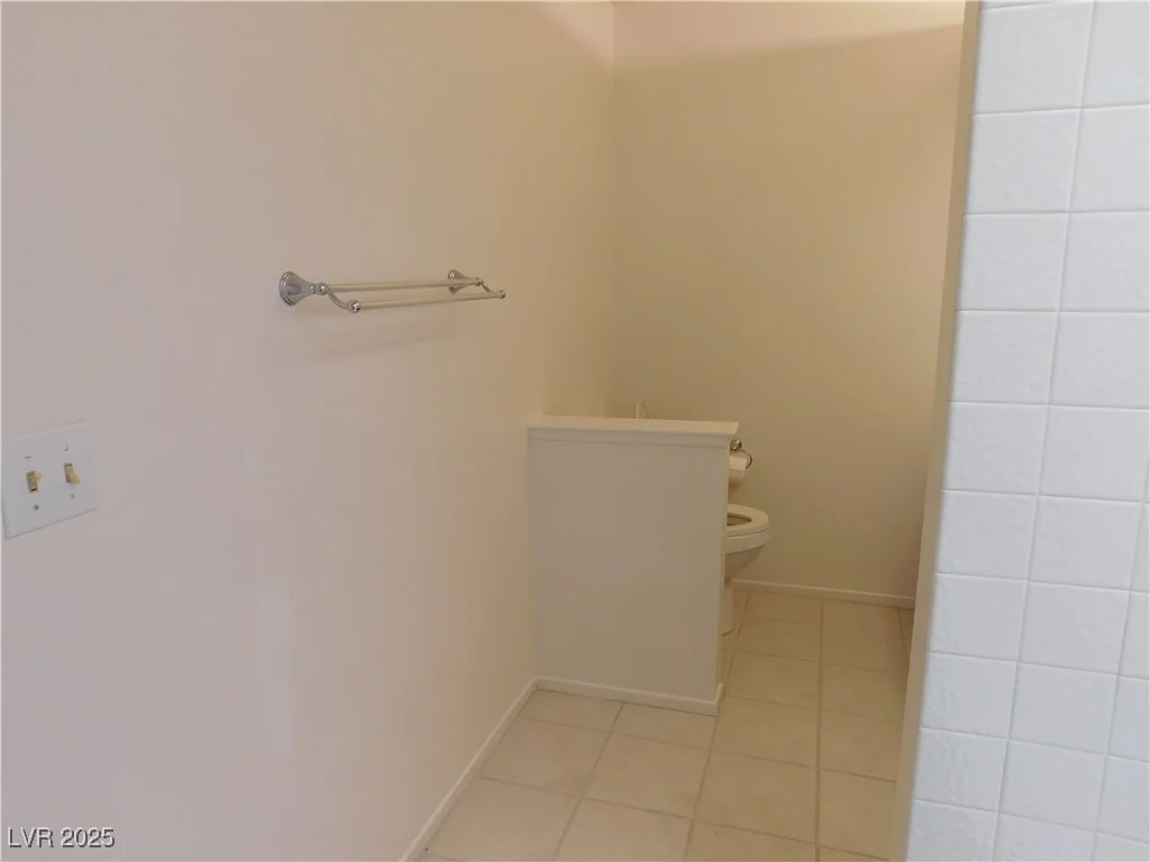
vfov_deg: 58.9
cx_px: 575
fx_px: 764
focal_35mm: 23
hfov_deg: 73.9
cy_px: 431
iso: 125
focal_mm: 4
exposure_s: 1/30
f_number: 3
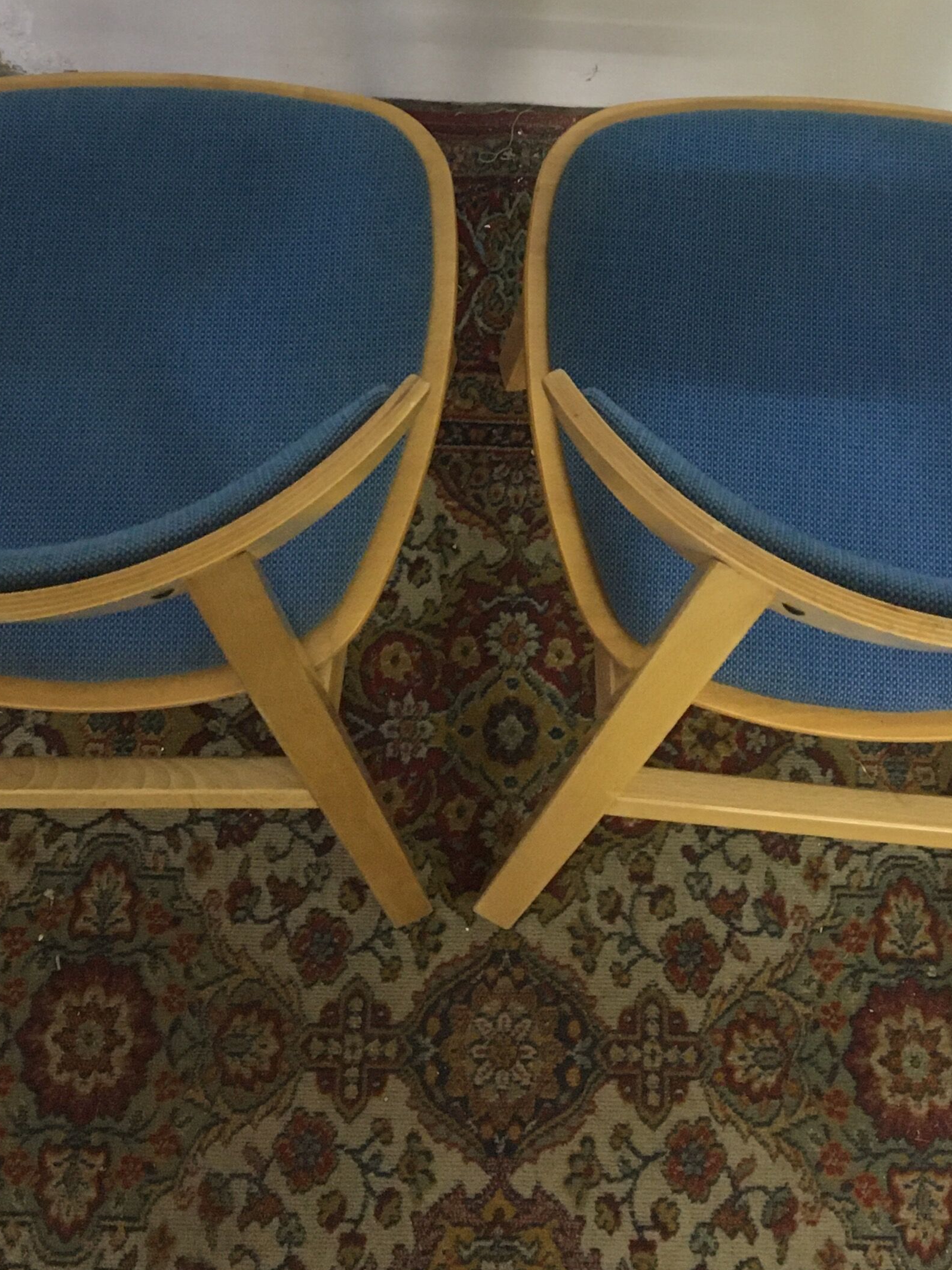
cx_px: 494
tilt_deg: -62.2
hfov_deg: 26.6
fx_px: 2017
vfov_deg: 33.5
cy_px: 188
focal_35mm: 55
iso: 250
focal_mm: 4.15
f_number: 2.2
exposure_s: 1/33
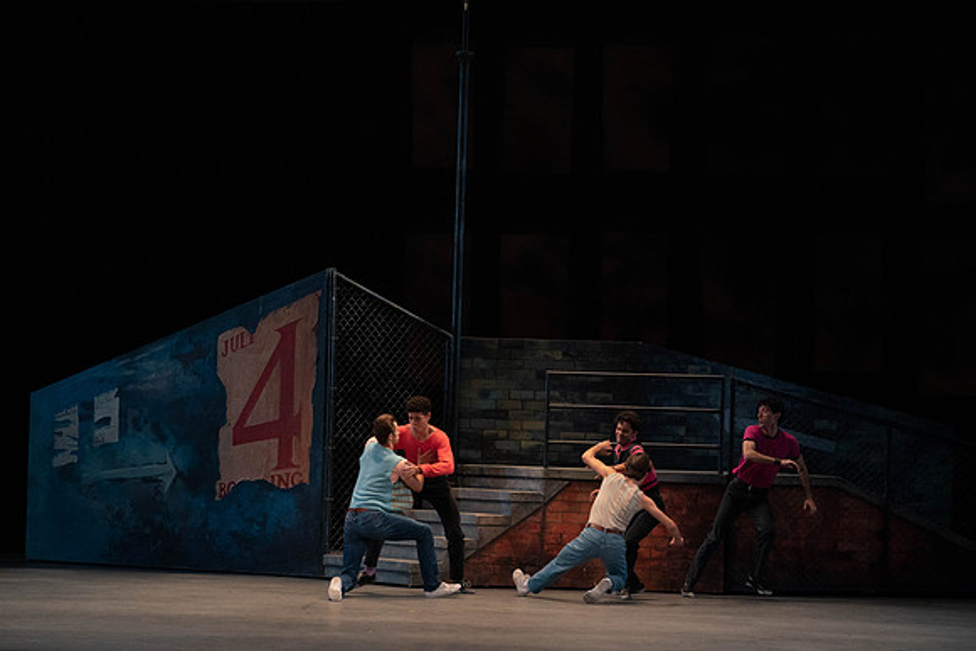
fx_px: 3525
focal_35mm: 130
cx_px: 488
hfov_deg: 15.8
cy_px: 326
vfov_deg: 10.6
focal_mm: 130
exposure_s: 1/400
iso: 3200
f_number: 4.5
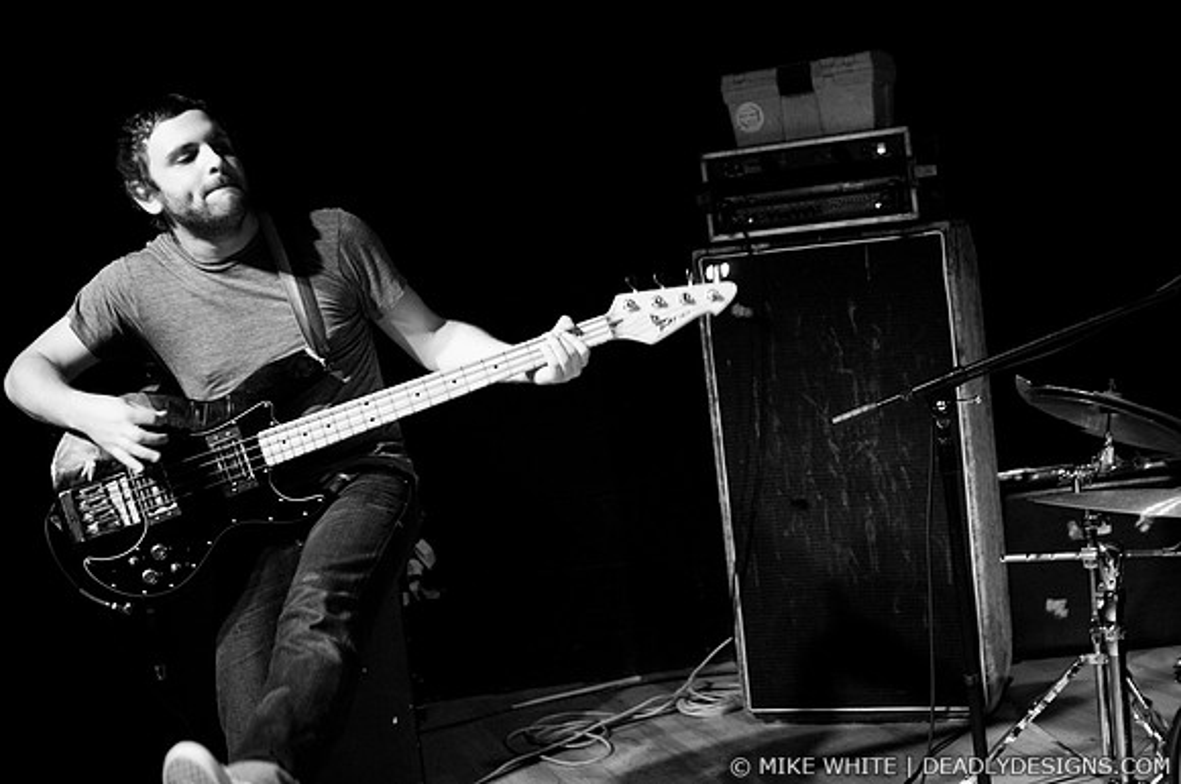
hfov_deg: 43.7
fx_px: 1474
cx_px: 590
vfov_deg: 29.8
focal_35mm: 45
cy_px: 392
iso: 800
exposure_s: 1/200
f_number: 2
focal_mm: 30
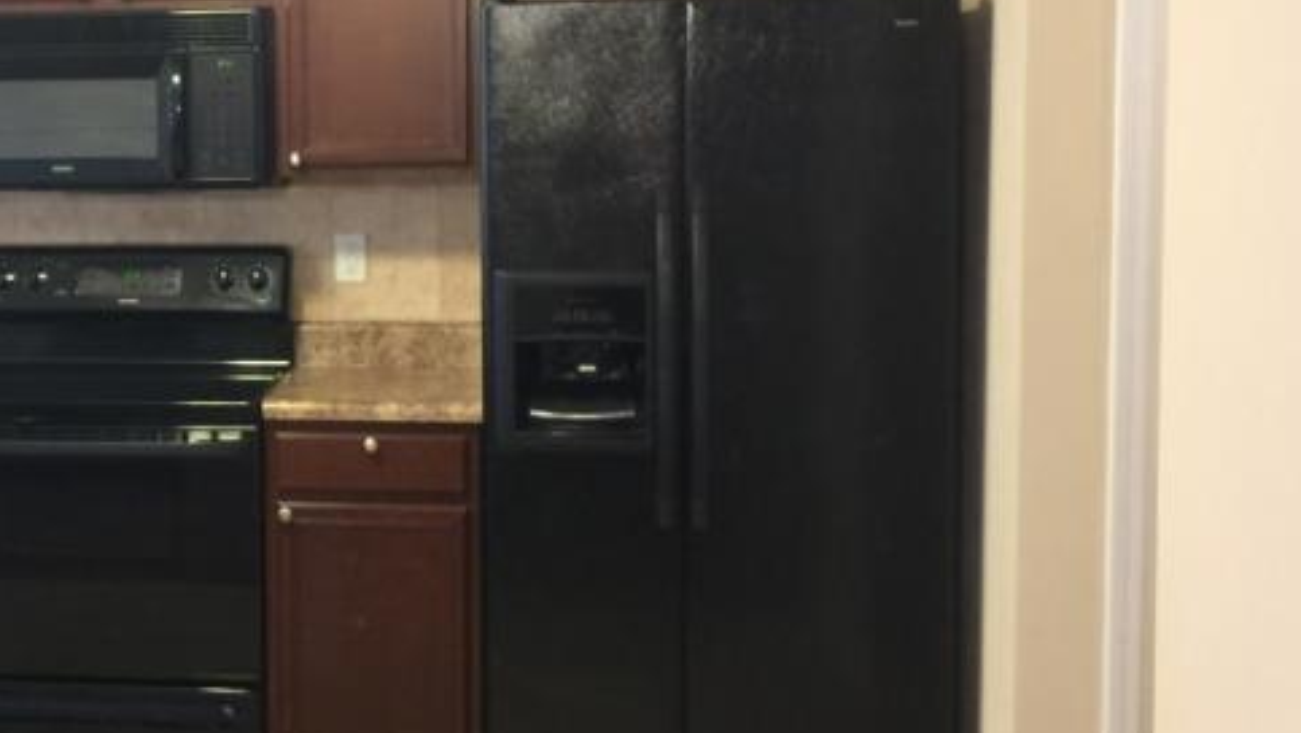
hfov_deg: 30.0
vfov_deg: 18.0
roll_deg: +0.0
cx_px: 121
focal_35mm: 67
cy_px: 321
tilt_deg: -5.7
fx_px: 2312
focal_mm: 4.15
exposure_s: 1/4
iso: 64
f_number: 2.2
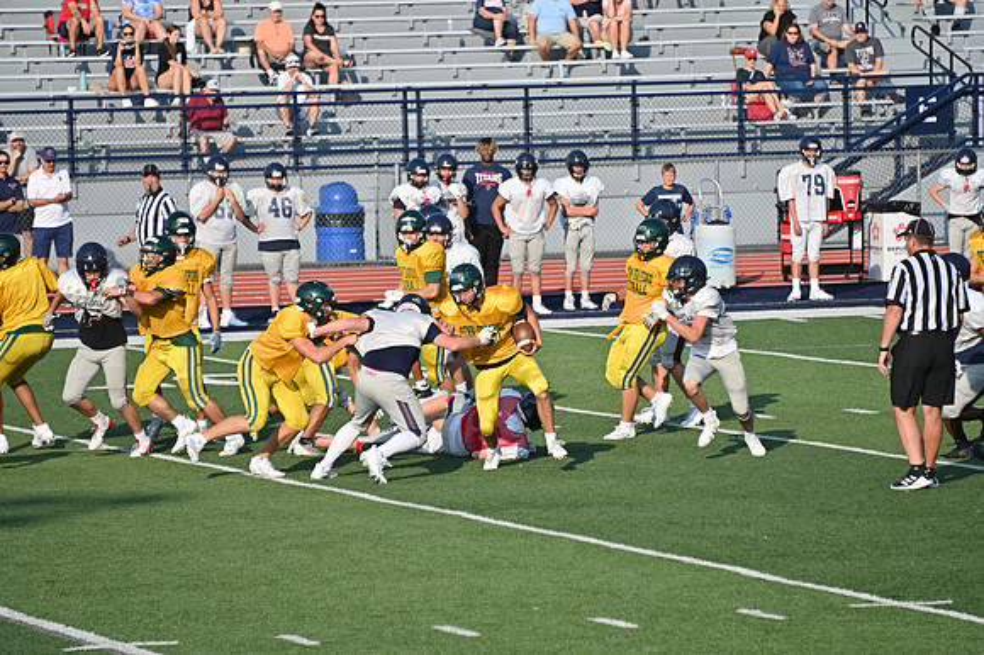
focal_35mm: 300
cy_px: 328
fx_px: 8195
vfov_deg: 4.6
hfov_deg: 6.9
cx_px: 492
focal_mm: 300
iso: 100
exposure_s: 1/640
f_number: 5.6
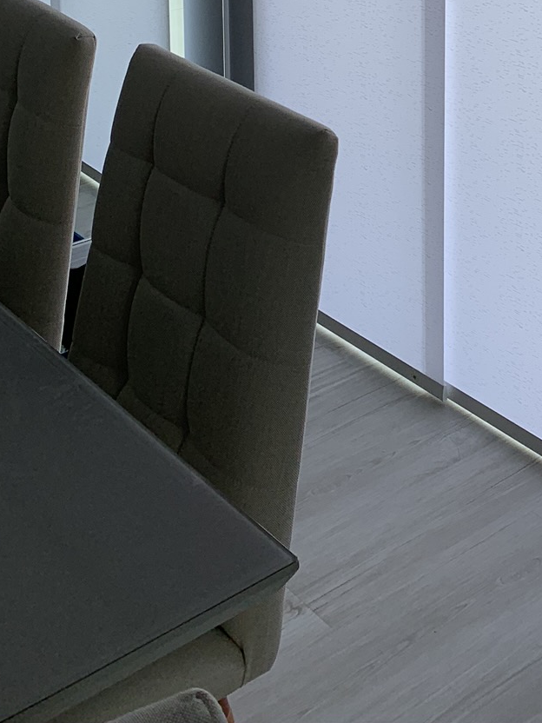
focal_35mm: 64
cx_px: 623
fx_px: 1336
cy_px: -163
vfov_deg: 26.6
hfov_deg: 21.5
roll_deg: -0.8
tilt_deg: -6.5
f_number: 1.8
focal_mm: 4.25
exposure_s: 1/338
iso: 25
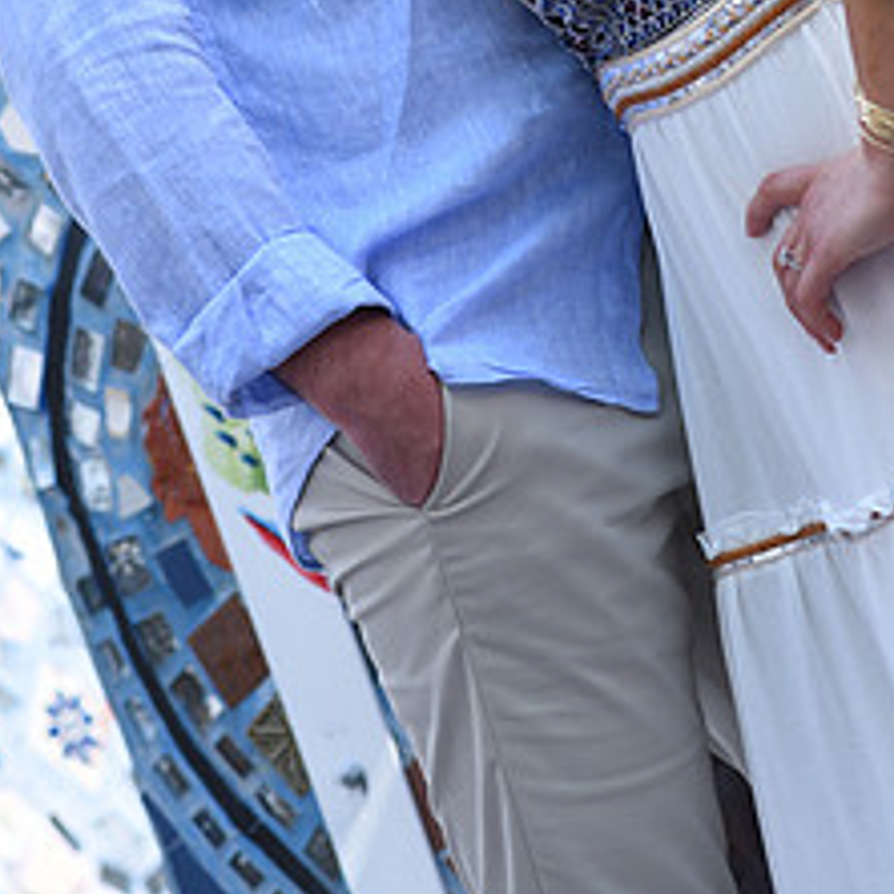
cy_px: -238
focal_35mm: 189
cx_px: 437
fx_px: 5522
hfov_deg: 9.3
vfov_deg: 9.1
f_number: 4
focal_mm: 85
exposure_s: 1/100
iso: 320
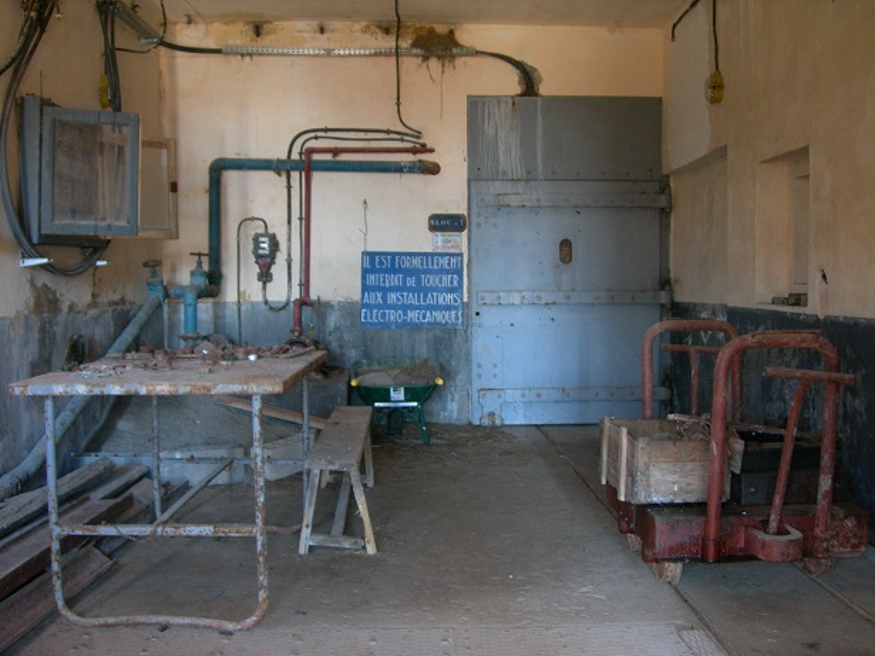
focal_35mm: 38
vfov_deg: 37.7
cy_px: 328
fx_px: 960
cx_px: 438
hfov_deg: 49.0
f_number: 2.8
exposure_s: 1/3.7
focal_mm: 7.8
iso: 200
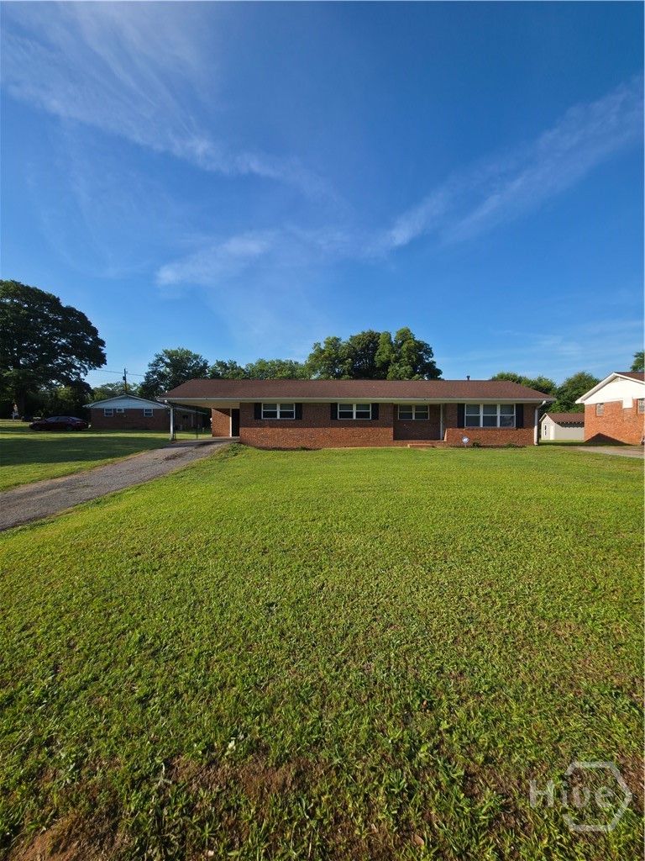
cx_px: 322
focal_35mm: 13
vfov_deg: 106.2
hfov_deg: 89.9
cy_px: 430
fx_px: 323
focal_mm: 2.2
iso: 20
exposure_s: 1/934
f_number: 1.9
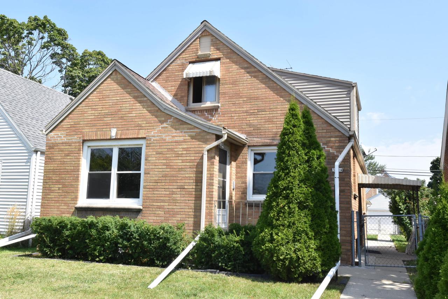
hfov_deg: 57.2
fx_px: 411
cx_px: 224
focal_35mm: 33
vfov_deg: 40.0
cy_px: 150
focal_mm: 22
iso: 800
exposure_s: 1/500
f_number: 11
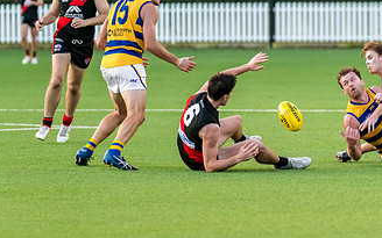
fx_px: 5091
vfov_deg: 2.7
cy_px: 94
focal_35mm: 489
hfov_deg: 4.3
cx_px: 364
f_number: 4
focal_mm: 240
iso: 3200
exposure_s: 1/1250
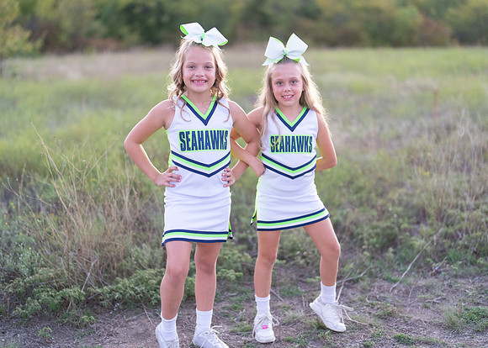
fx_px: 736
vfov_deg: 26.6
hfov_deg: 36.7
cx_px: 248
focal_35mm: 53
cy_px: 173
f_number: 1.2
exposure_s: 1/320
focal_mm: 50
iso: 1000
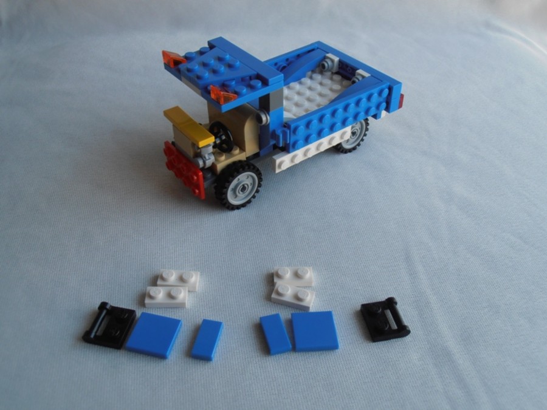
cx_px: 274
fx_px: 585
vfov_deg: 38.7
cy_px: 205
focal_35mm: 37
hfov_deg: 50.1
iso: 80
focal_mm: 6.61
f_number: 3.9
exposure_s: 1/80
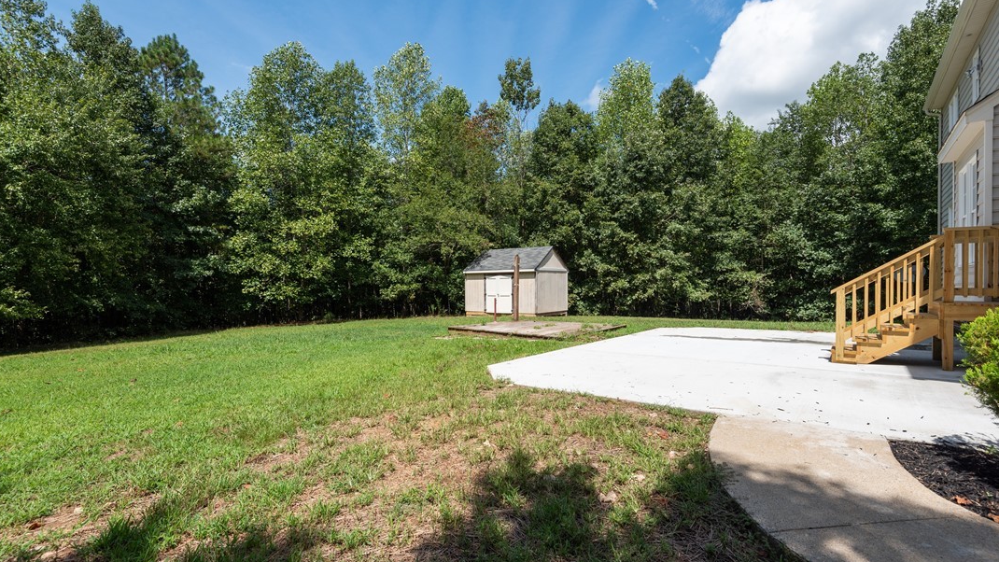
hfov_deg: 95.9
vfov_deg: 63.9
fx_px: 450
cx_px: 494
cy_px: 284
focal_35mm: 17
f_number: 8
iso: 100
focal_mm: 16
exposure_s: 1/320
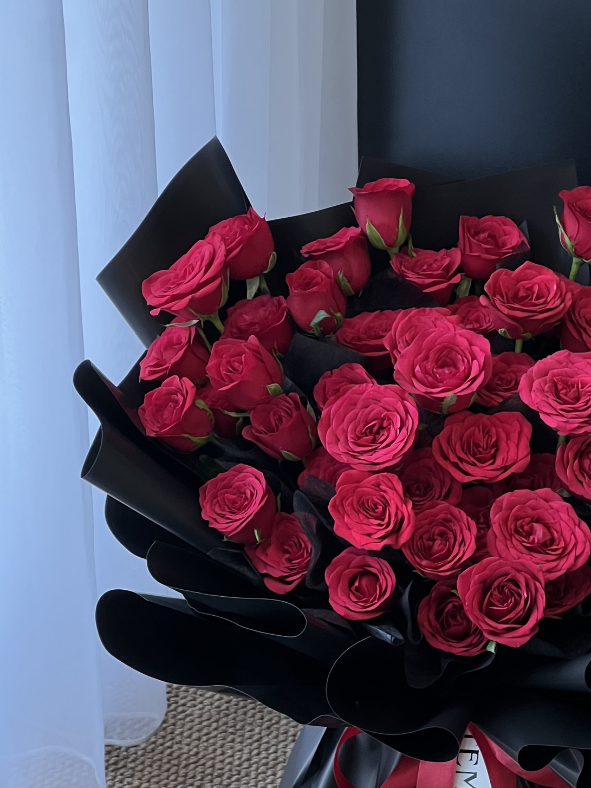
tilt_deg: -34.9
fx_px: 2891
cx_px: 457
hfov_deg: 11.6
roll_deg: -0.5
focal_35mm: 127
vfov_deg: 15.5
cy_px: 576
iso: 160
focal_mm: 9
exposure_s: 1/99
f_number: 2.8
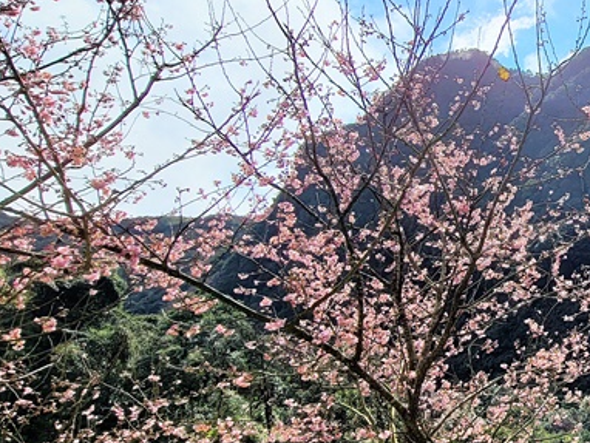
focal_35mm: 34
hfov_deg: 41.8
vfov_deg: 41.8
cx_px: 660
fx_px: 580
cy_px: 219
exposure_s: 1/1421
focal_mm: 2.2
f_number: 2.2
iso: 50
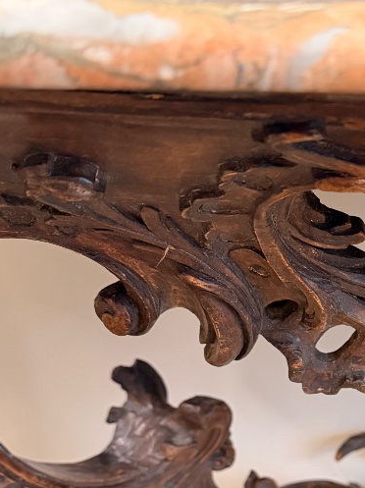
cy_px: 400
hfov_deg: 23.7
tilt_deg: -32.5
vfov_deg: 32.2
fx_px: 816
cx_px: 392
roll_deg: -0.9
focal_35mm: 58
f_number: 1.78
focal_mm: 6.76
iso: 640
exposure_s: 1/33
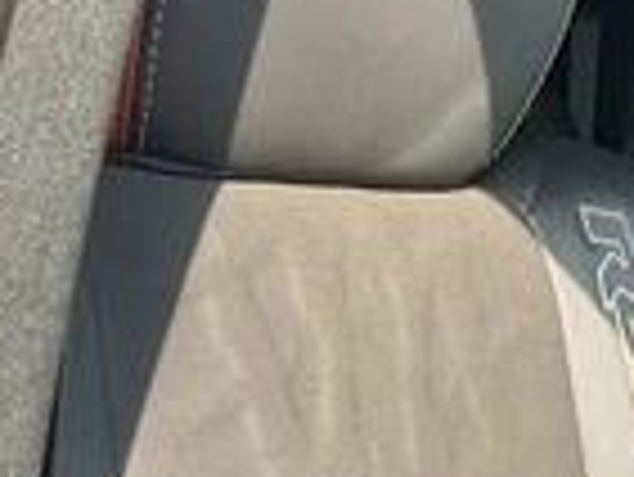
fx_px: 1503
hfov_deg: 23.4
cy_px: 500
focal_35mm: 82
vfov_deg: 17.5
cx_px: 522
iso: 20
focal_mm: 3
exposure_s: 1/137
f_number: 1.8
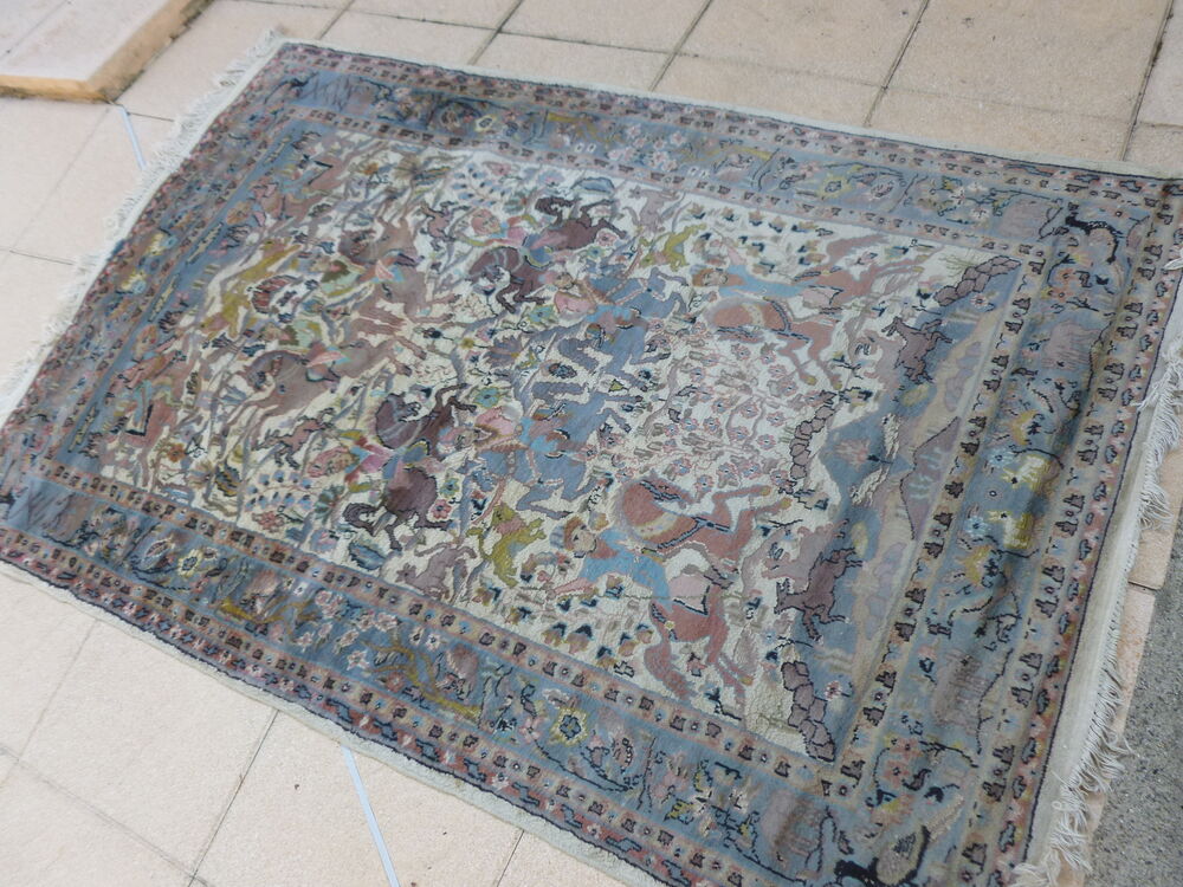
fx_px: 957
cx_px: 592
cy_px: 444
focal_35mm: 28
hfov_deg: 63.4
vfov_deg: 49.7
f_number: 3.3
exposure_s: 1/80
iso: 100
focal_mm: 5
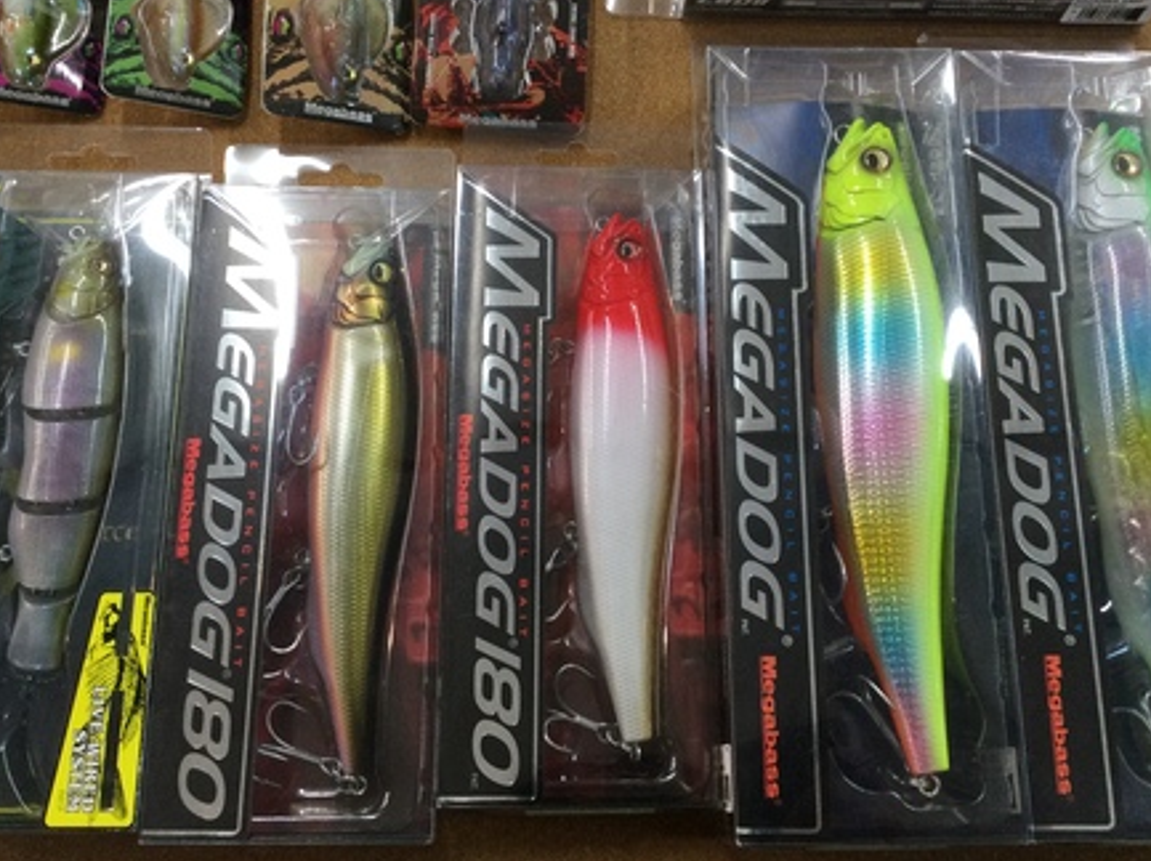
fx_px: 1429
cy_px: 300
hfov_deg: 43.9
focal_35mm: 43
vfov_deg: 33.3
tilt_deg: -72.6
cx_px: 577
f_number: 2.4
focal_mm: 3.3
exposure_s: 1/30
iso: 32
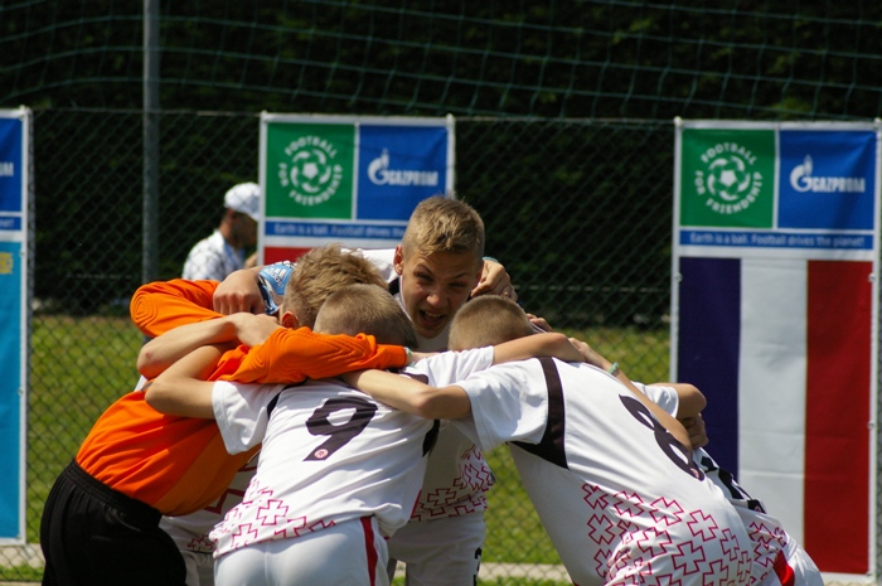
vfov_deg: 6.2
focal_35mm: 222
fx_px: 5433
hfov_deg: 9.3
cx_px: 441
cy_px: 293
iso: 800
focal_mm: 148
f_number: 6.7
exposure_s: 1/3000
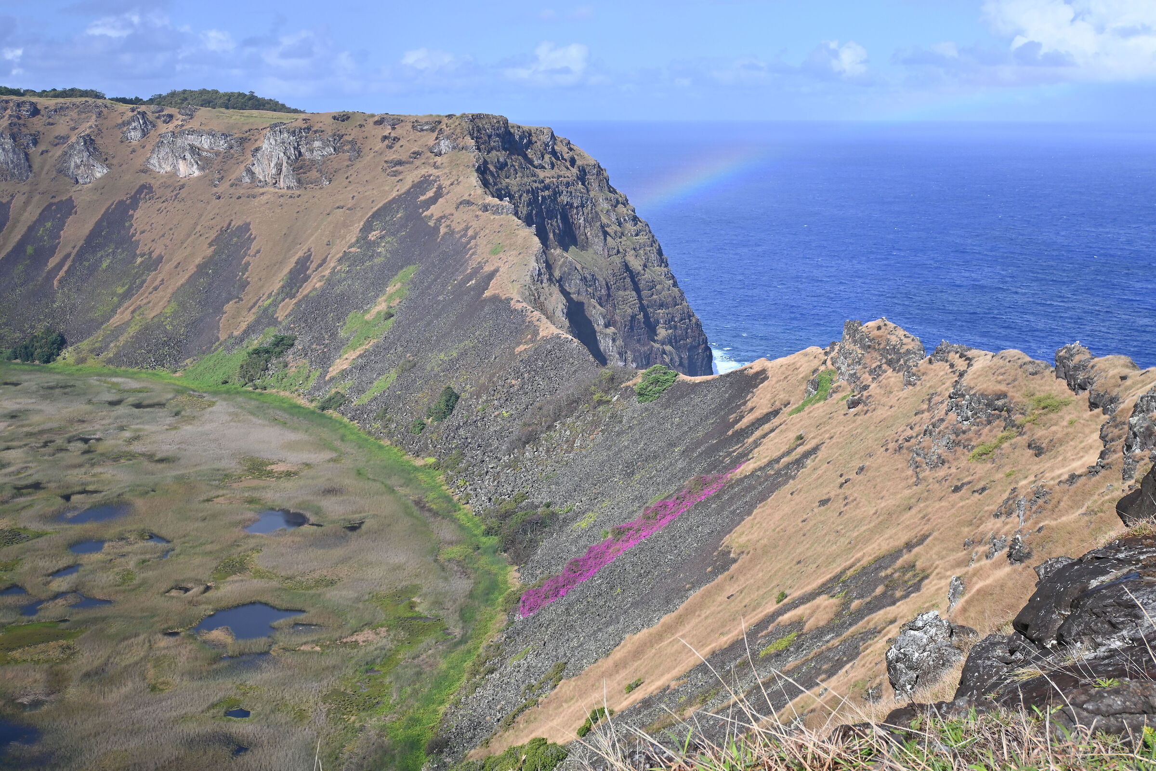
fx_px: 1252
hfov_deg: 49.6
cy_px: 386
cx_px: 578
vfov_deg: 34.2
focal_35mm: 39
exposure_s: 1/1000
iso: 100
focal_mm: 26
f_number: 4.5
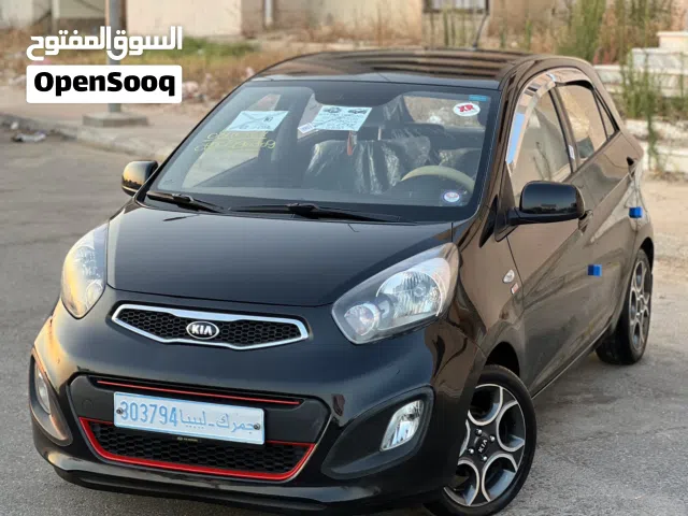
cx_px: 344
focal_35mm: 77
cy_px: 258
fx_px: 1530
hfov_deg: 25.3
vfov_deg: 19.1
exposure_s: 1/121
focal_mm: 9
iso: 200
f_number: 2.8
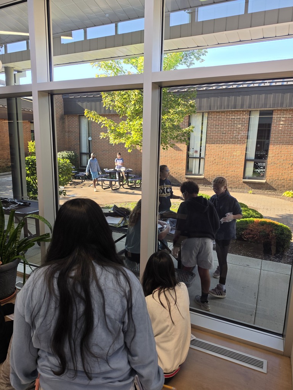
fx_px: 260
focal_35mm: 23
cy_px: 195
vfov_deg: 73.9
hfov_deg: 58.9
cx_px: 146
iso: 50
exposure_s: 1/180
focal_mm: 6.5
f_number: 1.4
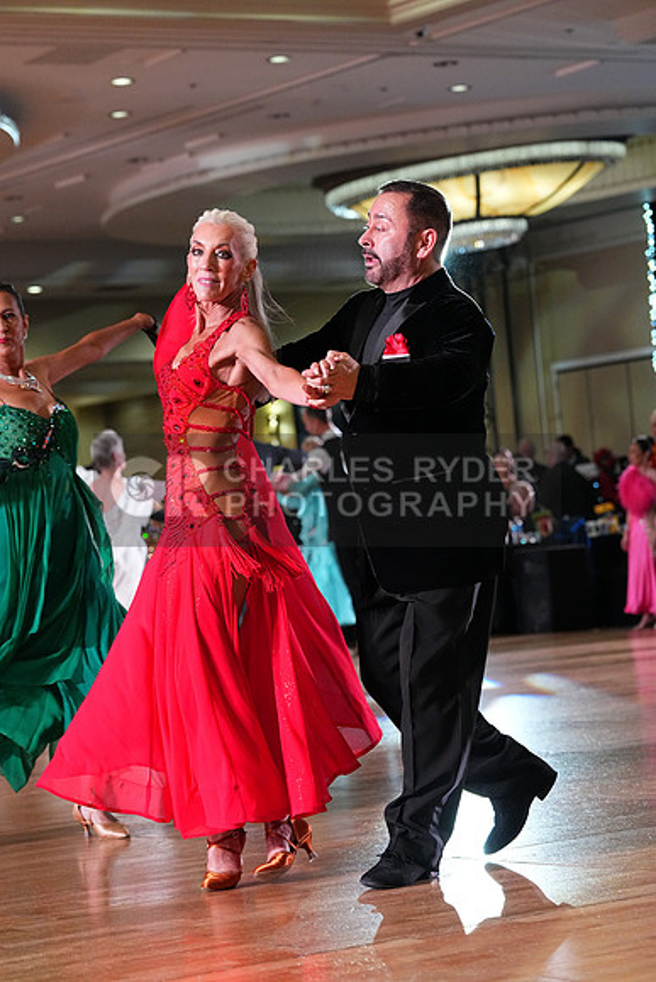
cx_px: 328
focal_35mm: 102
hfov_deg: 13.4
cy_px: 491
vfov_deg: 20.0
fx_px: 2786
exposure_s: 1/400
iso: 6400
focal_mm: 102
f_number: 5
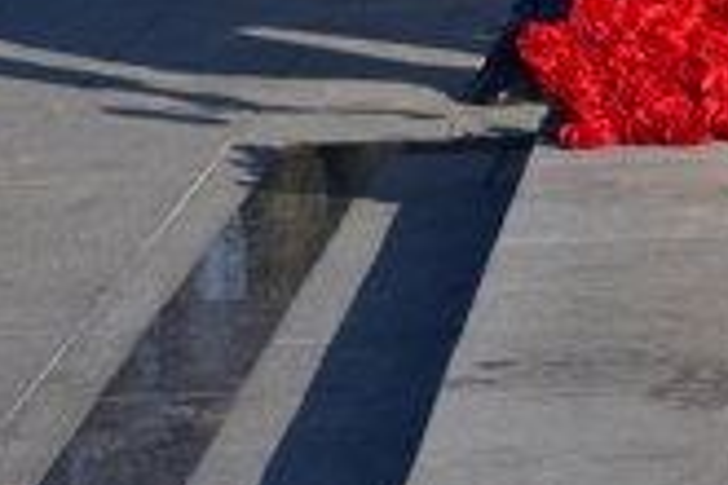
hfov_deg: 7.6
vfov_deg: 5.2
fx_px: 5237
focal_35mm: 259
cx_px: 1418
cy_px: -322
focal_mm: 38
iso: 100
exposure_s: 1/800
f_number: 5
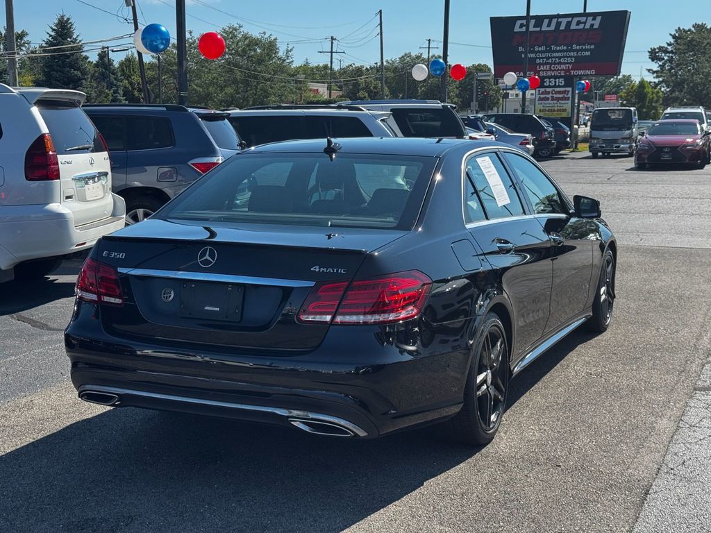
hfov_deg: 39.7
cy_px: 266
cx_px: 356
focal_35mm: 48
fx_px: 986
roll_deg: -0.3
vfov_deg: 30.3
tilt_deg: -9.6
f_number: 1.78
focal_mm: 6.76
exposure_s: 1/2331
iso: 64
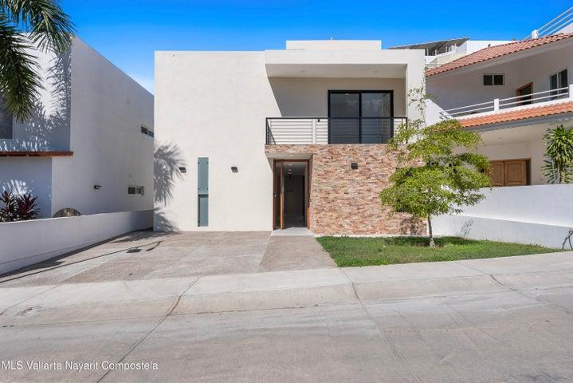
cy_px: 192
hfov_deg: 86.9
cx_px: 286
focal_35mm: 19
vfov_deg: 64.6
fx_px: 303
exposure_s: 1/640
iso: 250
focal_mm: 19
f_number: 8
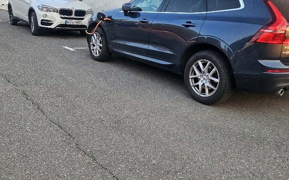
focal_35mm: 36
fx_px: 284
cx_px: 143
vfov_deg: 35.2
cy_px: 75
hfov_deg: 54.0
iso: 100
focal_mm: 5.4
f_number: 1.8
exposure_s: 1/192
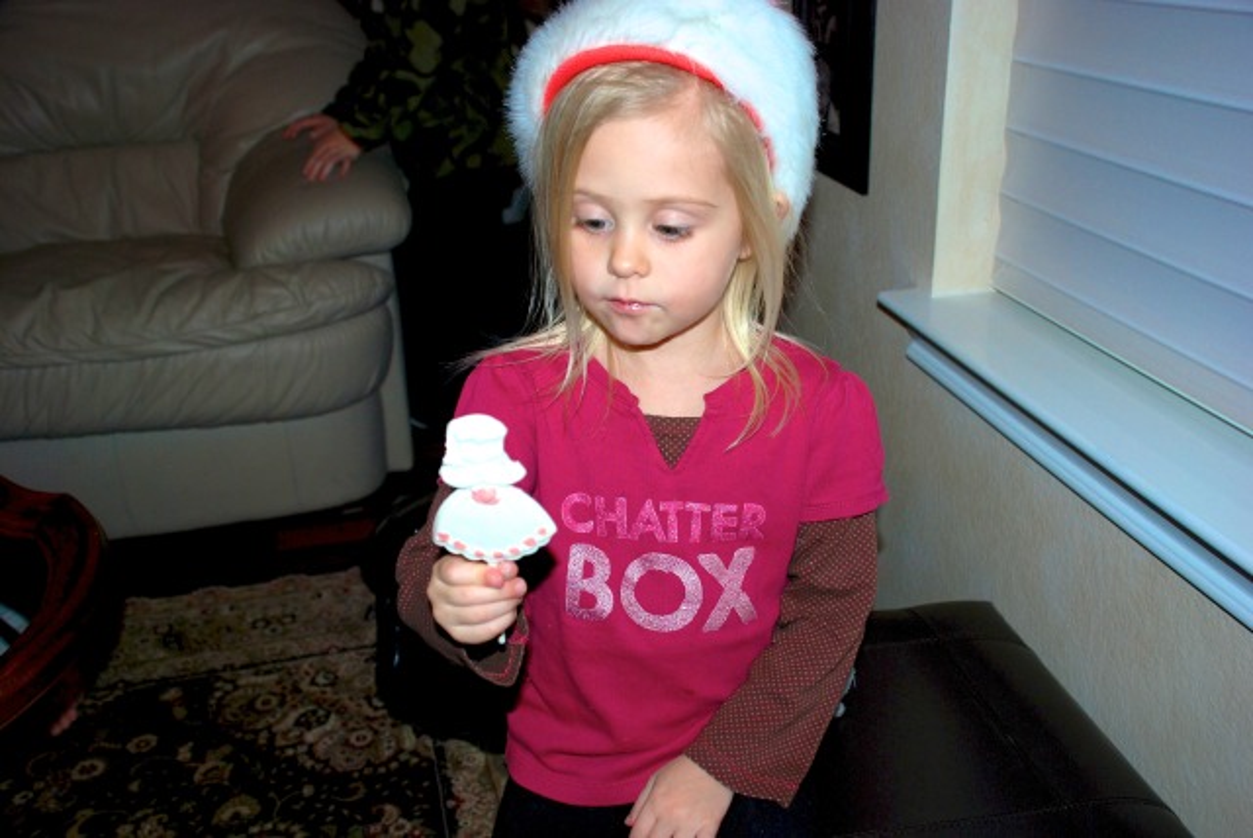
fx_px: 1254
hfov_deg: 53.1
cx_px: 626
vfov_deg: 36.9
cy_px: 419
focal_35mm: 36
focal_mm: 24
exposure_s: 1/60
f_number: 4
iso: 200
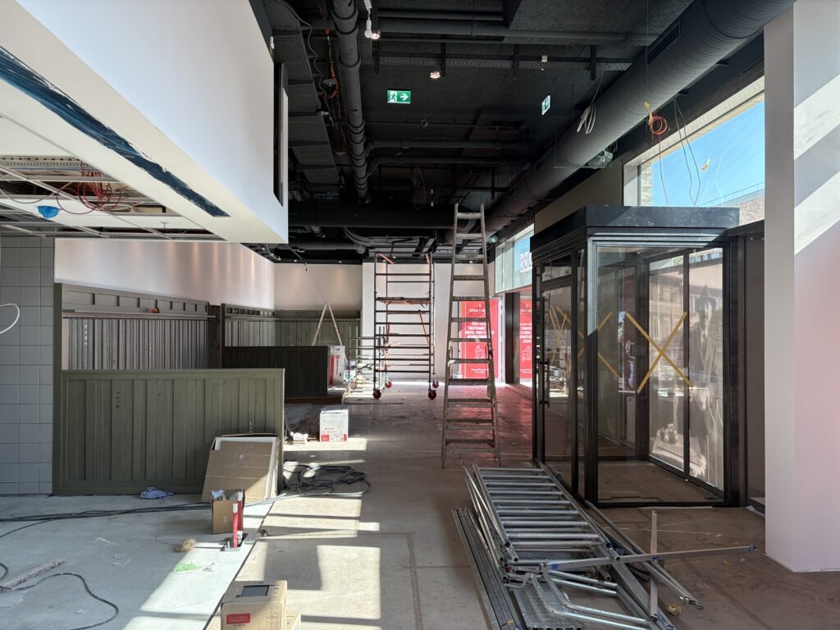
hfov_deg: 67.3
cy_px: 315
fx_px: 631
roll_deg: +0.5
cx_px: 420
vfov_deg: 53.1
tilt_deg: +1.1
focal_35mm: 26
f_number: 1.6
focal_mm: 5.96
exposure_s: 1/273
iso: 64
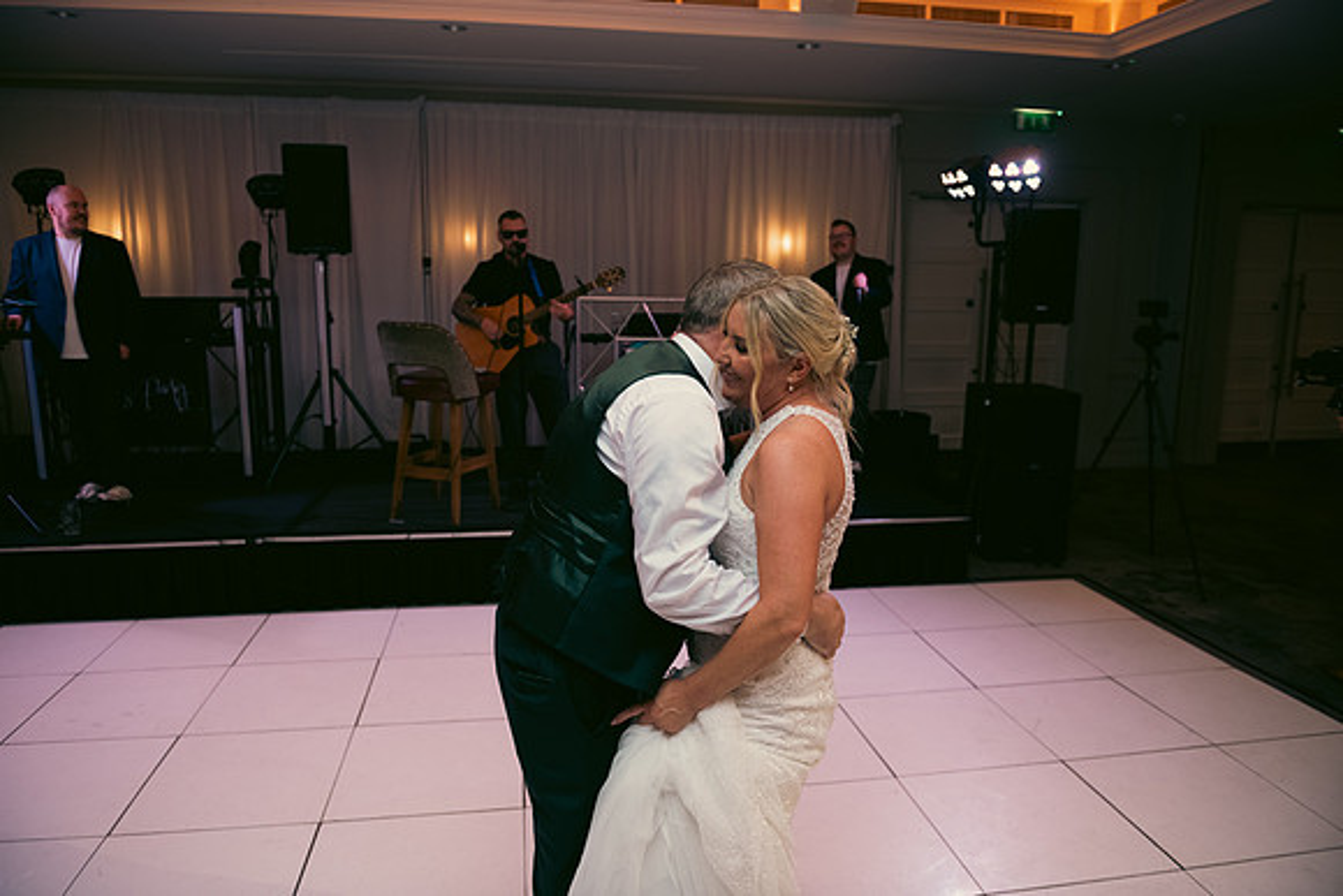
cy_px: 448
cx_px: 672
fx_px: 896
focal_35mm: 24
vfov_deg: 53.2
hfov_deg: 73.7
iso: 800
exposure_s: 1/160
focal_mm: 24
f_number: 3.5
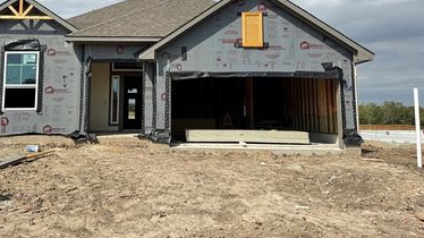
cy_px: 66
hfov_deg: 56.0
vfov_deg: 33.2
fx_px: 393
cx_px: 161
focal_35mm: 35
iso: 80
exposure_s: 1/5714
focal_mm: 6.76
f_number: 1.78
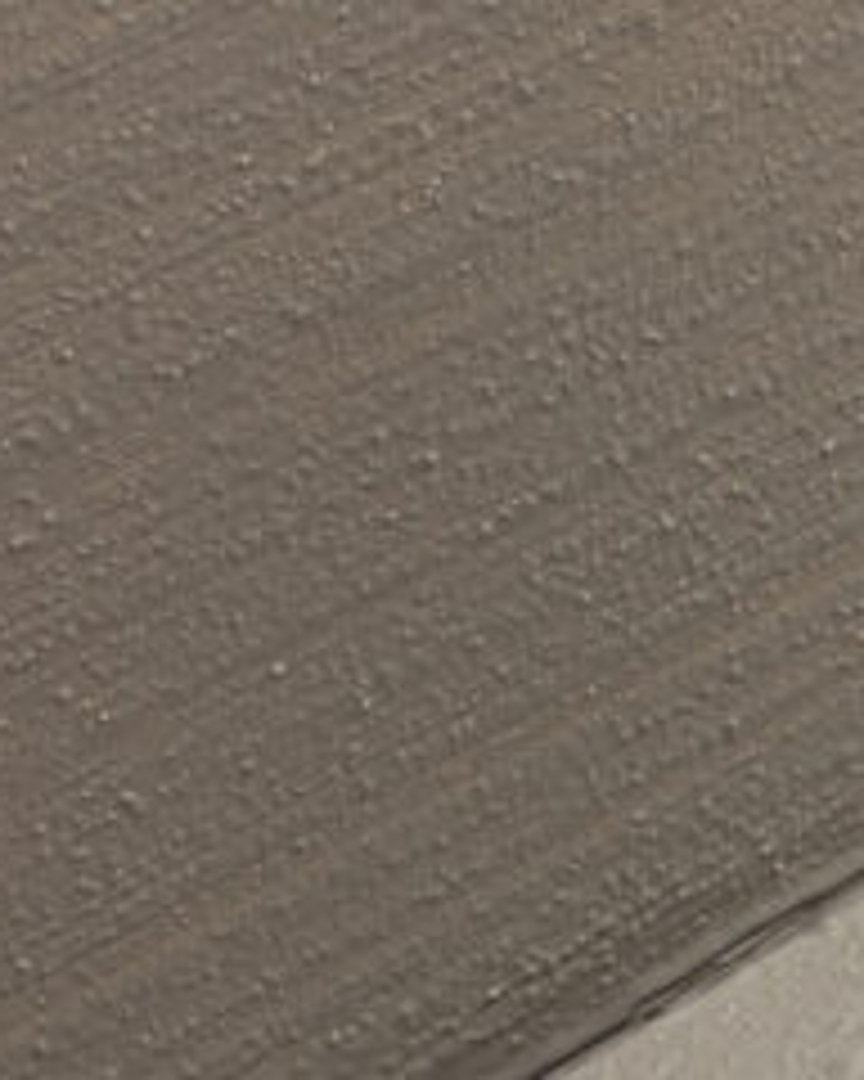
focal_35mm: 210
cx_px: 1701
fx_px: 6712
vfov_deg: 9.2
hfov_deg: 7.1
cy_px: 889
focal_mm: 35
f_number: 5.6
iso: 200
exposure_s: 1/160
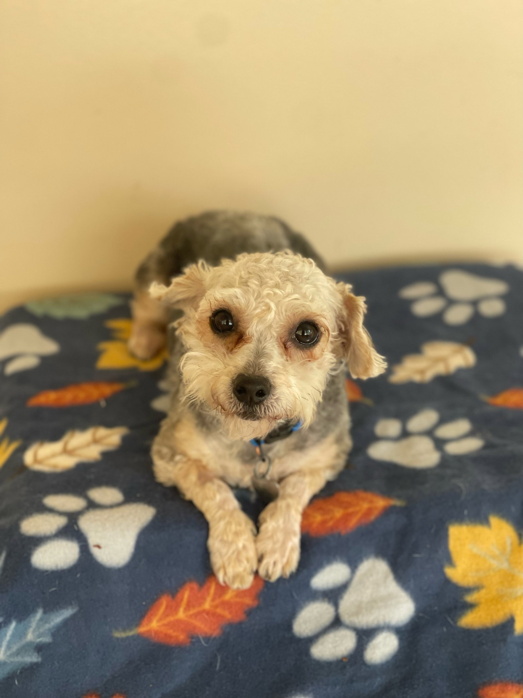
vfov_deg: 30.3
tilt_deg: -26.8
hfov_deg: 22.9
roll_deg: -0.9
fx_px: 1289
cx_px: 262
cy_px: 349
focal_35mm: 64
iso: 125
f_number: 2.2
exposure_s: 1/121
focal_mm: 7.5
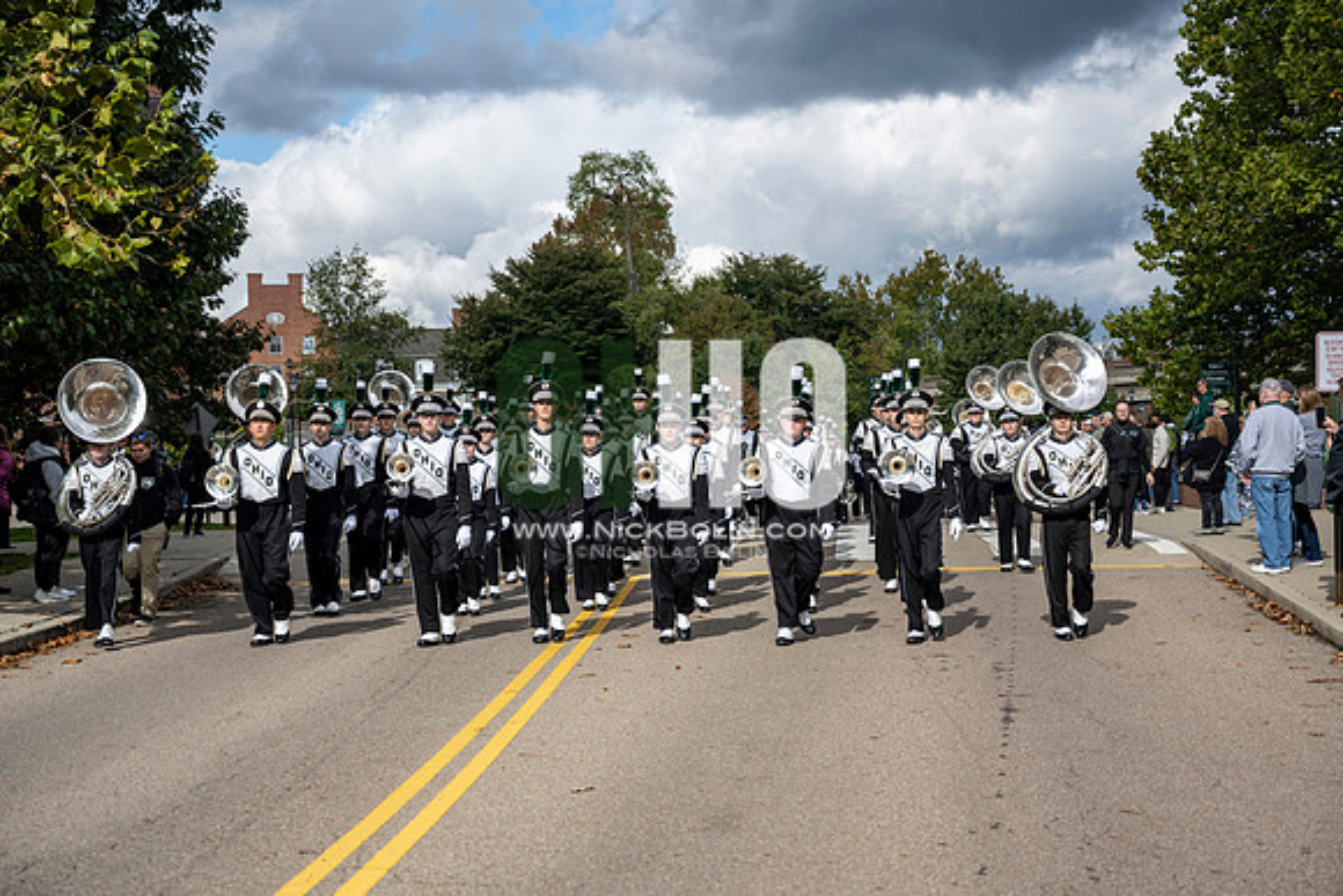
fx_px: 2052
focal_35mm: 55
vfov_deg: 24.6
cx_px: 672
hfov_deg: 36.2
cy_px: 448
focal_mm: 55
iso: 160
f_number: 4
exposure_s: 1/1000
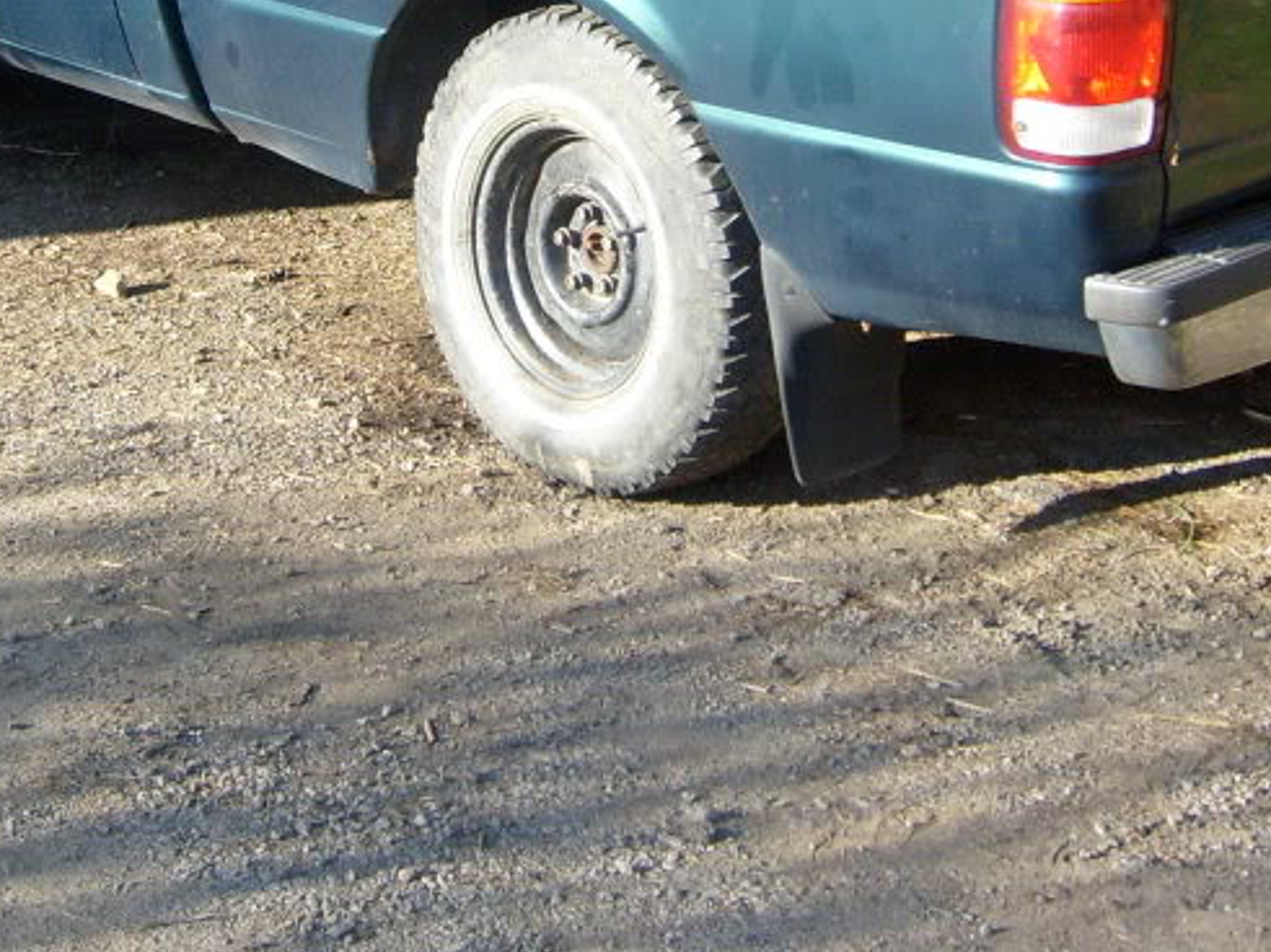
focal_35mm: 73
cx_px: 541
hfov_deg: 26.7
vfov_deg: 19.6
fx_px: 2680
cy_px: 21
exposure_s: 1/60
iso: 80
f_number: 7.1
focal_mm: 5.8
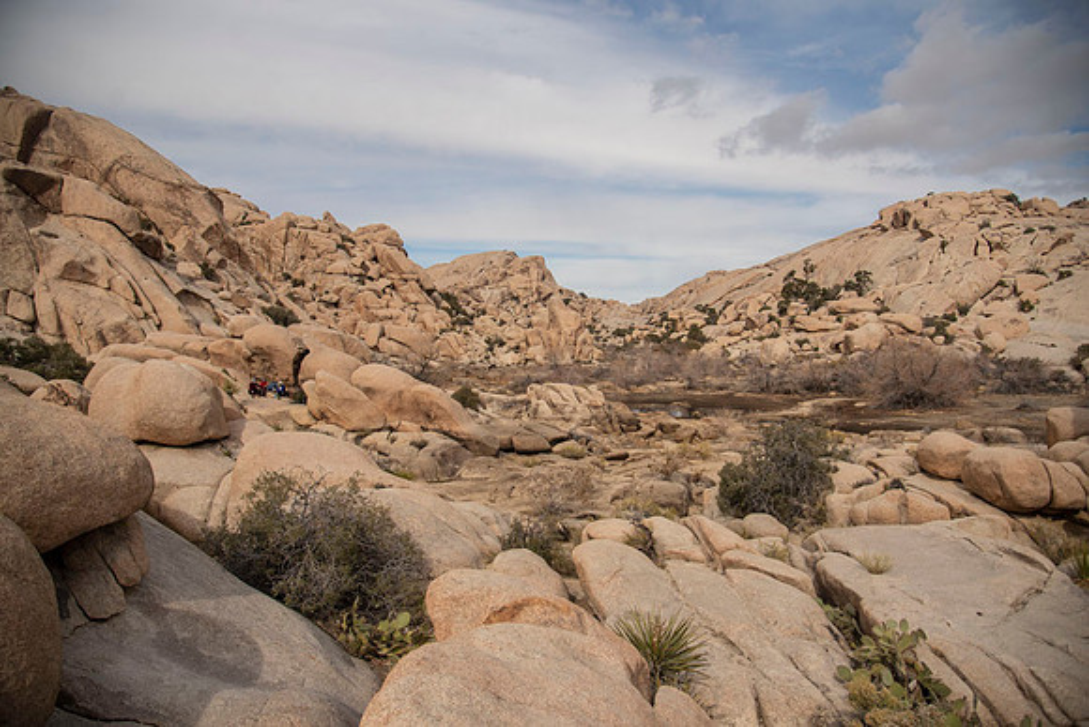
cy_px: 364
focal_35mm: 24
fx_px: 726
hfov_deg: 73.7
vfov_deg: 53.2
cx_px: 544
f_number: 4
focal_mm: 24
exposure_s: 1/1250
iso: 100
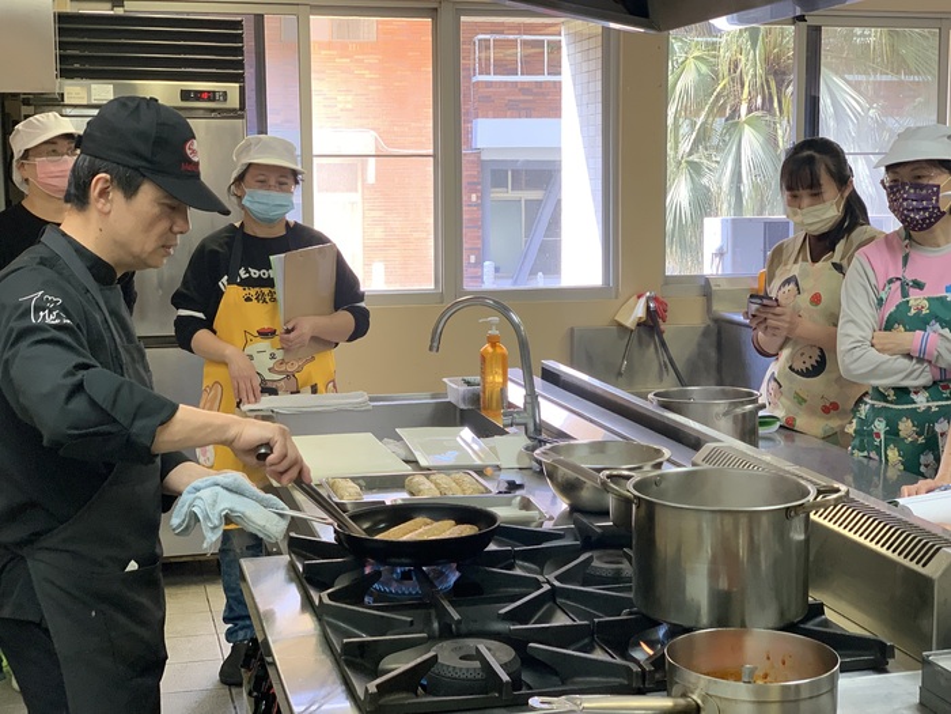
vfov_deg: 28.0
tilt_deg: -6.0
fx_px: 1429
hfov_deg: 36.8
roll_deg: +0.0
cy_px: 357
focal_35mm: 52
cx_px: 476
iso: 125
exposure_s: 1/60
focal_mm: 6
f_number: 2.4
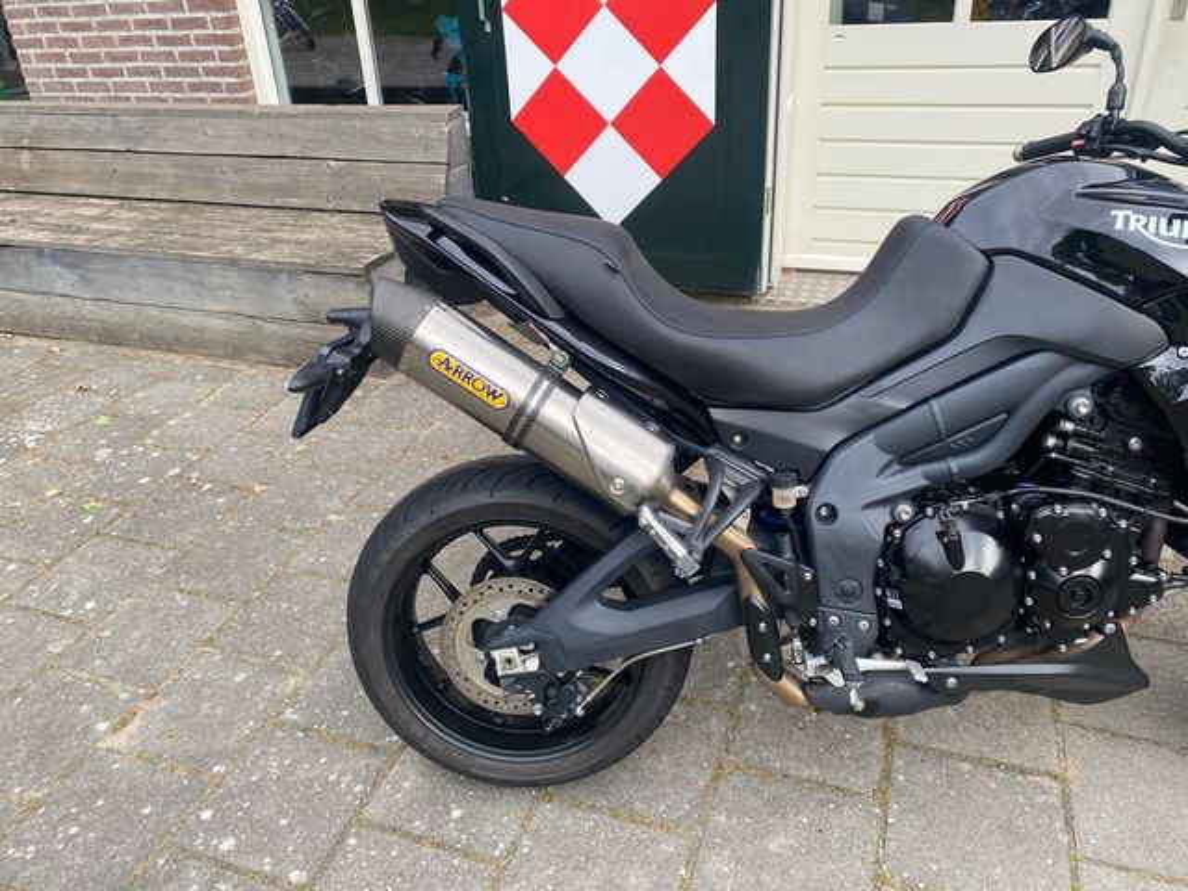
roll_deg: +1.4
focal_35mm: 26
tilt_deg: -28.3
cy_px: 446
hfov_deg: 67.3
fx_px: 892
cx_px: 594
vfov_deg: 53.1
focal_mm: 4.25
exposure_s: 1/431
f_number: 1.8
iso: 32
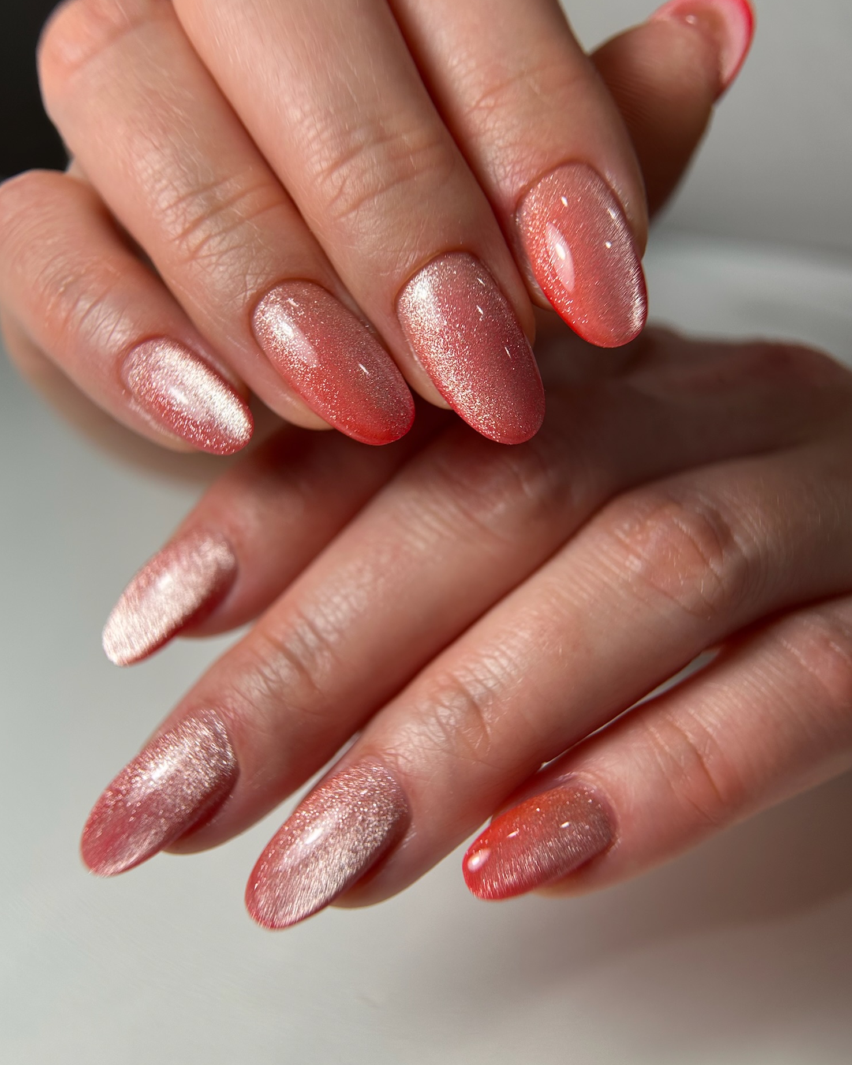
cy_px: 499
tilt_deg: -29.6
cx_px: 424
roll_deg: -6.7
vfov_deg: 66.0
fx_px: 820
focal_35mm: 26
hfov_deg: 54.9
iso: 80
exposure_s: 1/433
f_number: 1.78
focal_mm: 6.86
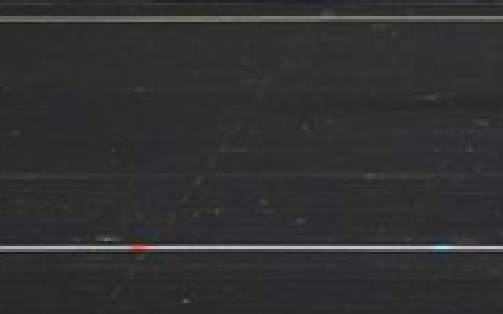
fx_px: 17468
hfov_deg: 1.6
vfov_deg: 1.0
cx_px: 704
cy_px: -341
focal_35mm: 1275
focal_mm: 200
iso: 2500
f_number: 5.6
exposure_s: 1/400
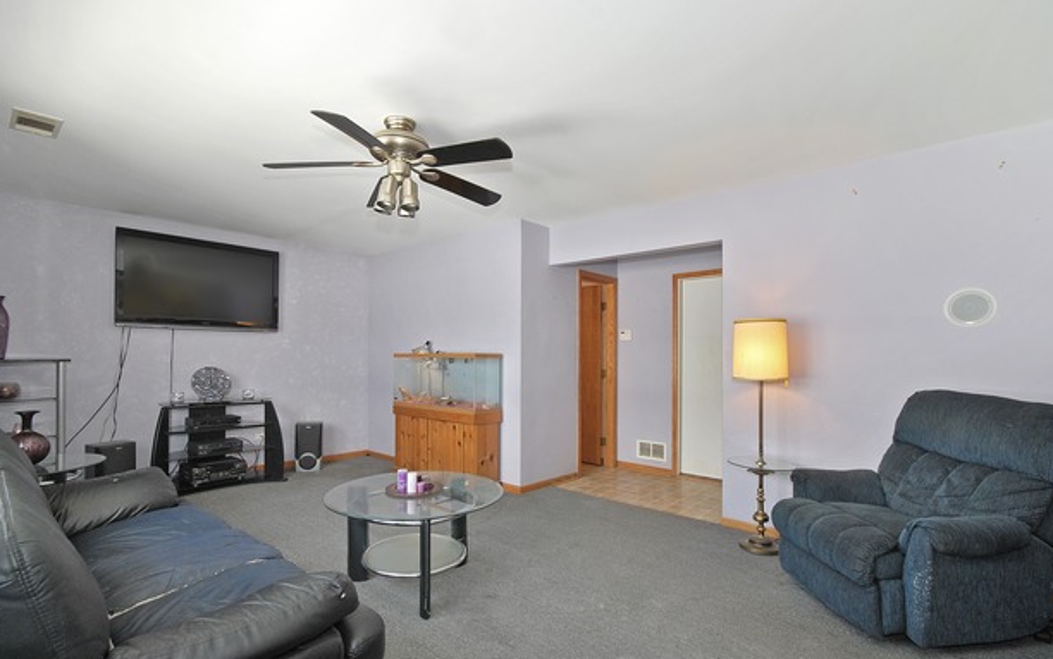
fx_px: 459
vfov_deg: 71.3
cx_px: 526
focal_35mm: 16
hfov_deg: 97.8
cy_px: 342
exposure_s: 1/15
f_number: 9
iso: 200
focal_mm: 10
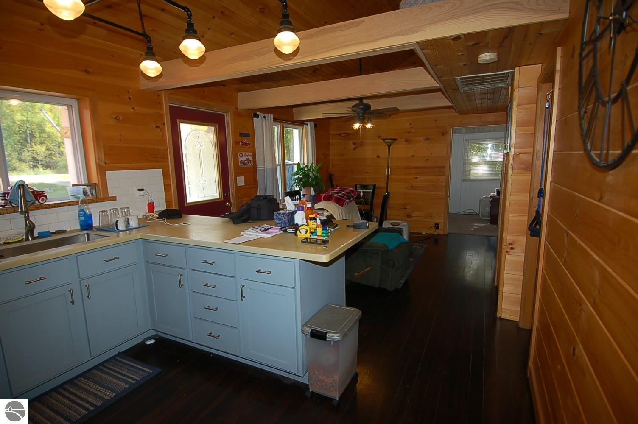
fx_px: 319
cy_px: 212
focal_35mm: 18
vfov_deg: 67.3
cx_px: 319
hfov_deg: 90.1
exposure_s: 1/60
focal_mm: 12
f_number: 4
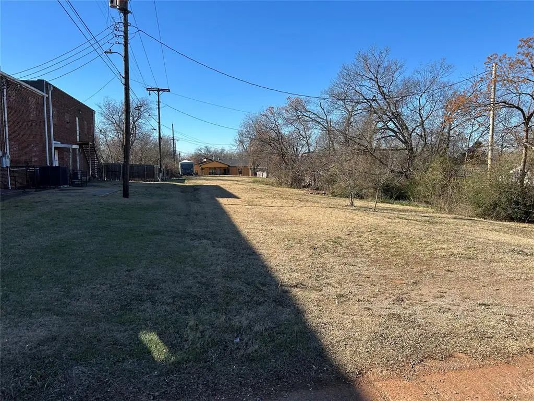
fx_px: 401
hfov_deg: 67.3
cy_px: 200
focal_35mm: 26
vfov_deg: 53.1
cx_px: 267
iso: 50
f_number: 1.5
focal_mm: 5.7
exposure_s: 1/2762
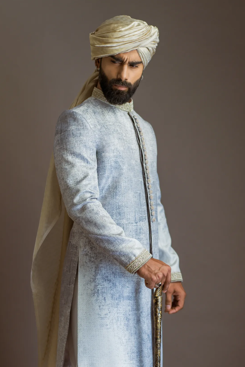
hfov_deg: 15.9
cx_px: 104
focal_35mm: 86
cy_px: 272
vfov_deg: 23.4
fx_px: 877
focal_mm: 55
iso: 100
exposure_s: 1/160
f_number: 2.2
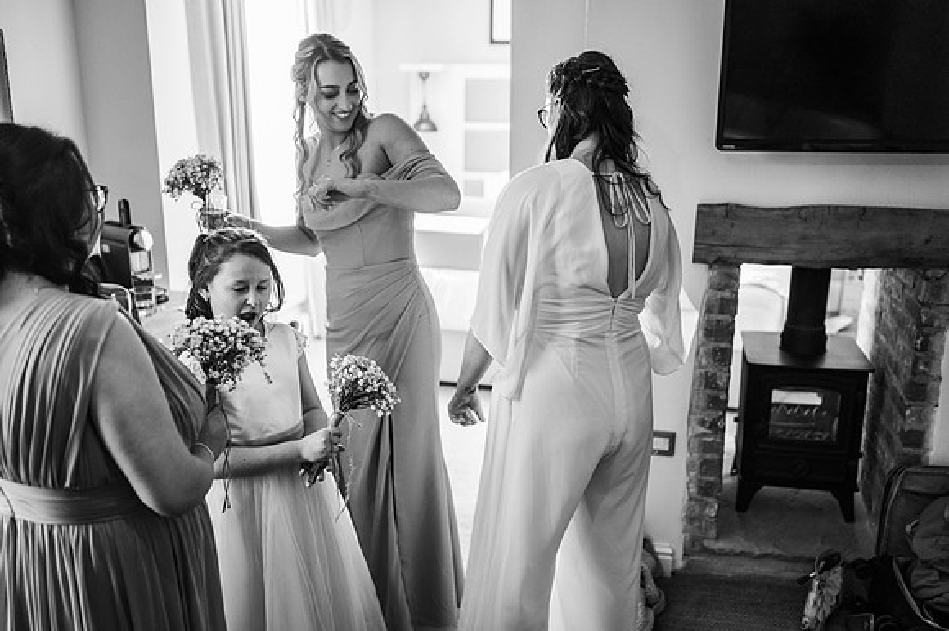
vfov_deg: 37.8
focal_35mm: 35
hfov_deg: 54.5
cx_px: 474
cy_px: 316
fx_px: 922
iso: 500
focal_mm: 35
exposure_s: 1/200
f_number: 2
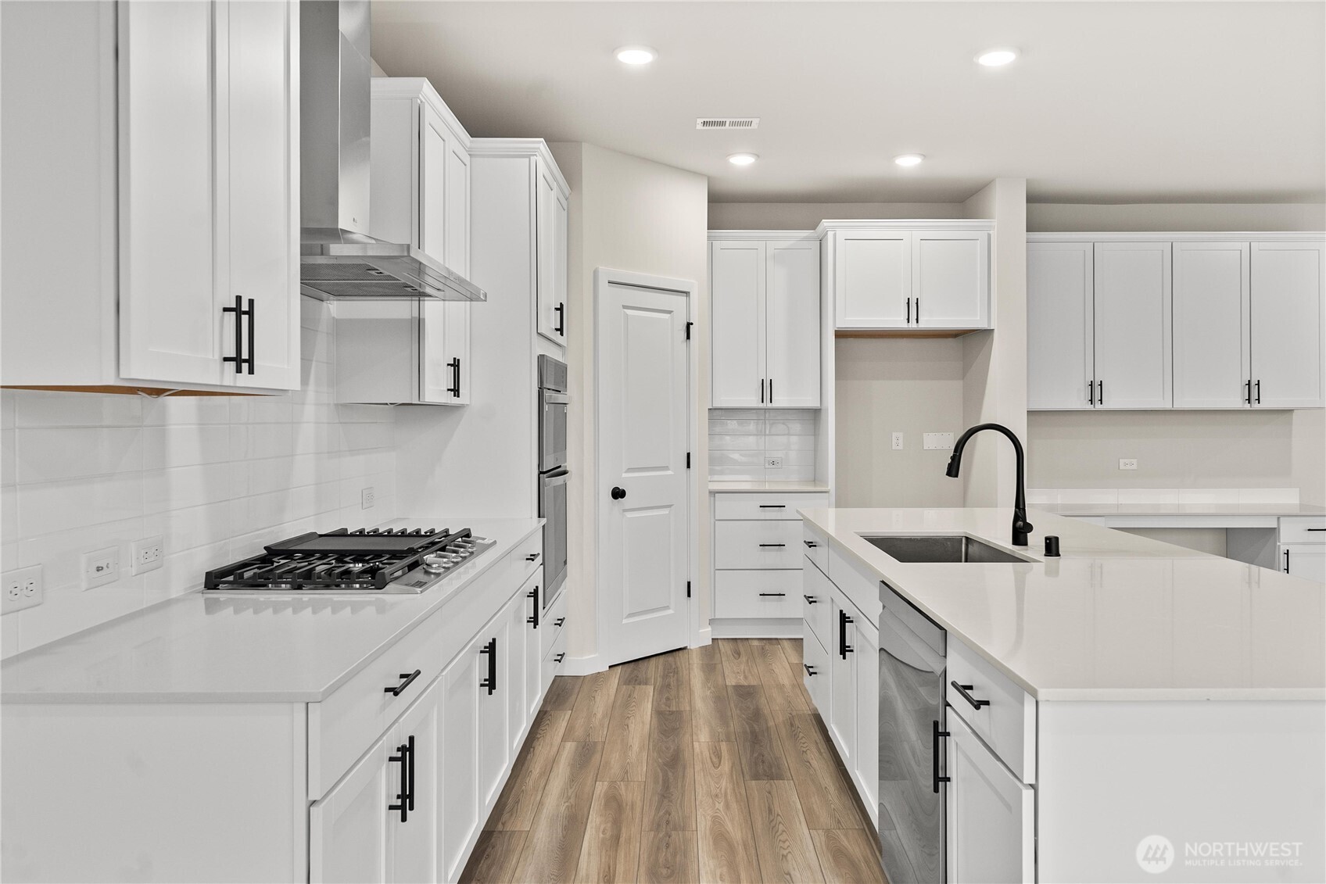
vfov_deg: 53.1
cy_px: 442
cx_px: 663
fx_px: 884
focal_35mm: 24
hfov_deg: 73.7
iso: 1000
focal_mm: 24
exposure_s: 1/10
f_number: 7.1
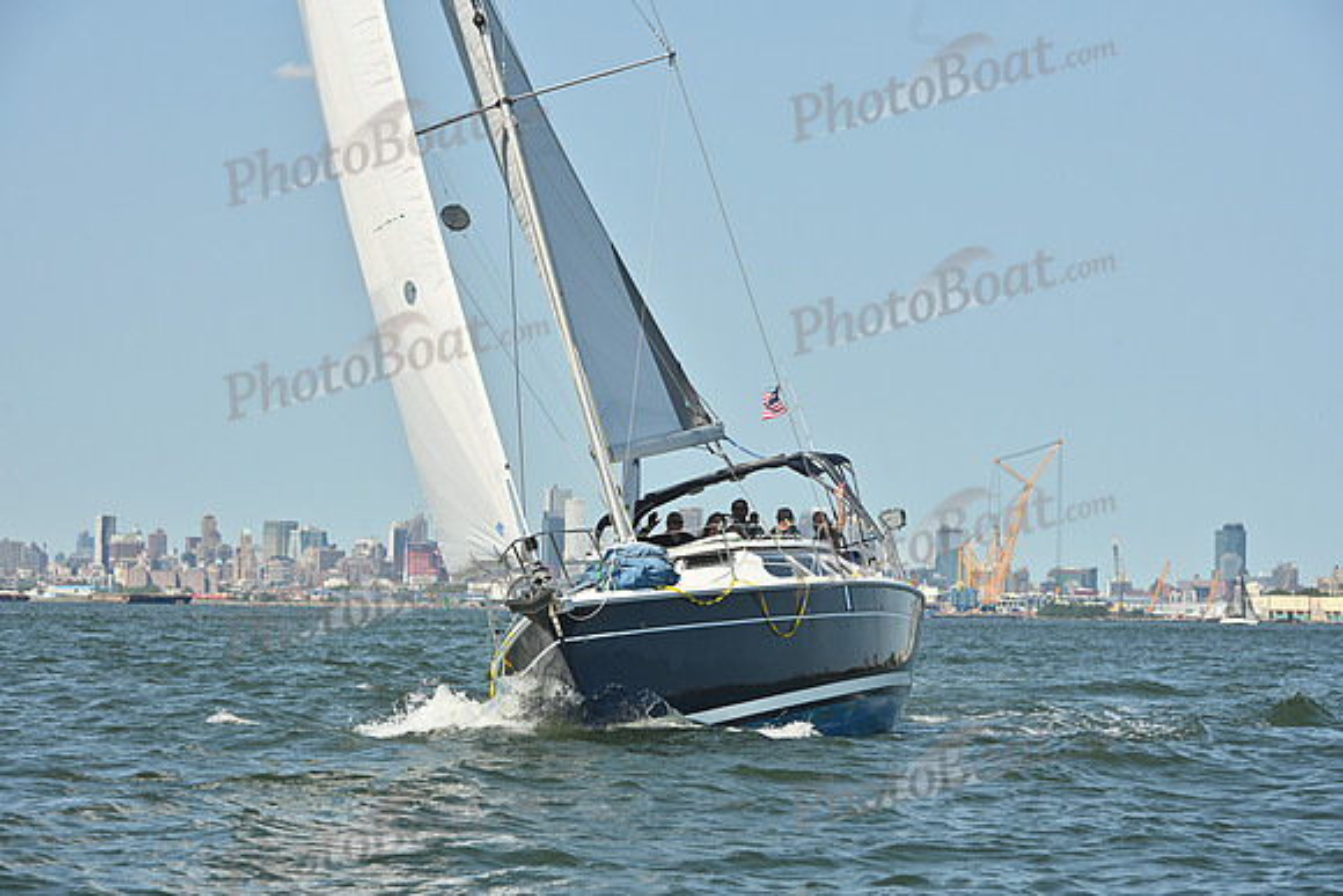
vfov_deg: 11.2
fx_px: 4552
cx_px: 672
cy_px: 448
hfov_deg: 16.8
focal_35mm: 122
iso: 320
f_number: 9
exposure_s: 1/1250
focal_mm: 122
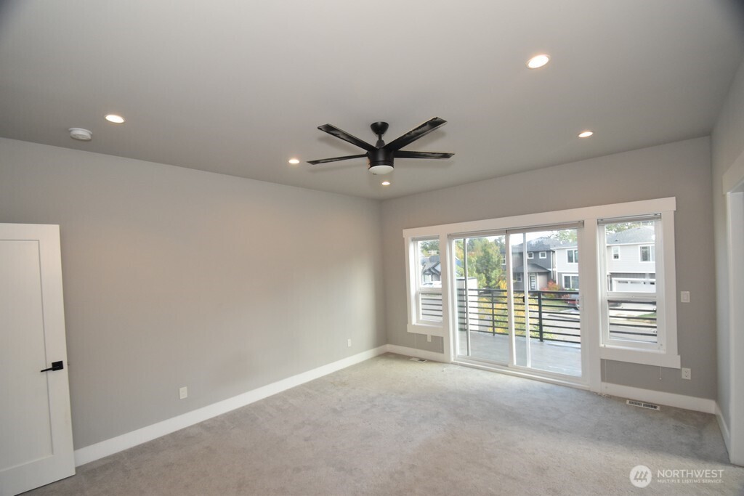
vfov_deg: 77.3
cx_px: 372
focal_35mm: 15
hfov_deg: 100.4
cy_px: 248
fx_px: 310
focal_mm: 10
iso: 800
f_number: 5
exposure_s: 1/200
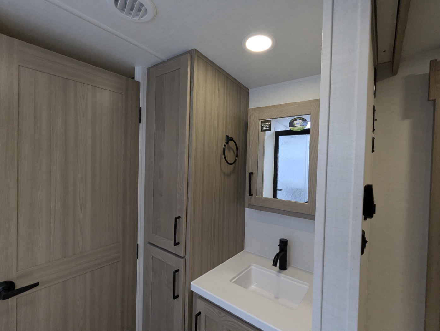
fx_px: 204
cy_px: 166
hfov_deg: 94.4
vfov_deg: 78.2
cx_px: 220
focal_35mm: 16
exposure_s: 1/387
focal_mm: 2.35
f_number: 2.2
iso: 241
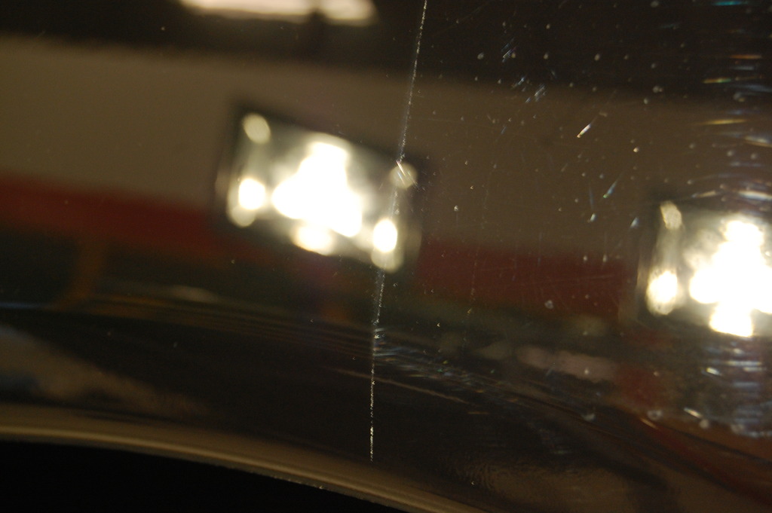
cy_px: 256
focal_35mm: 82
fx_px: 1768
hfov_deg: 24.6
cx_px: 386
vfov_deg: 16.5
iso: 800
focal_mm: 55
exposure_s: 1/13
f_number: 5.6
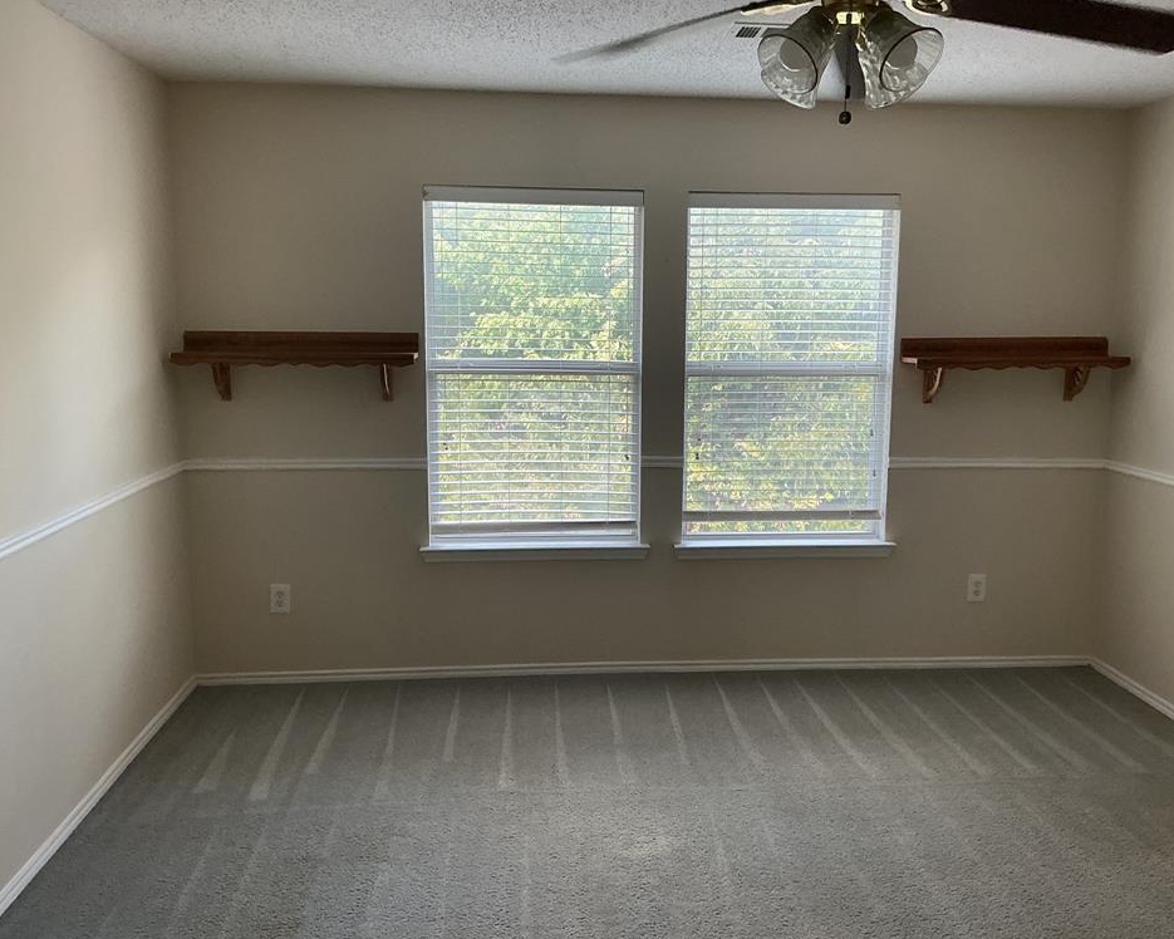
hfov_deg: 57.1
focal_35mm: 31
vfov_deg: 47.1
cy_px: 463
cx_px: 630
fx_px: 1077
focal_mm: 3
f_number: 1.8
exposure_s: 1/60
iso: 64
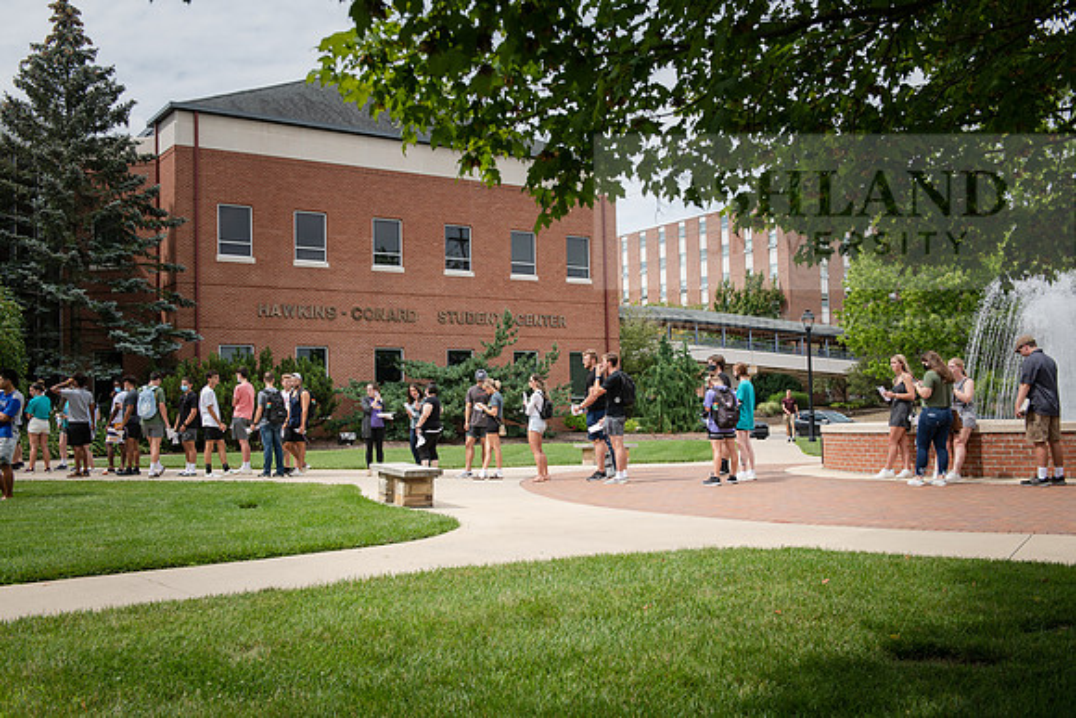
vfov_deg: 35.1
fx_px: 1136
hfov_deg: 50.7
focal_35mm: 38
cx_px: 538
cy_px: 359
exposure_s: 1/250
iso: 100
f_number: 6.3
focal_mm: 38
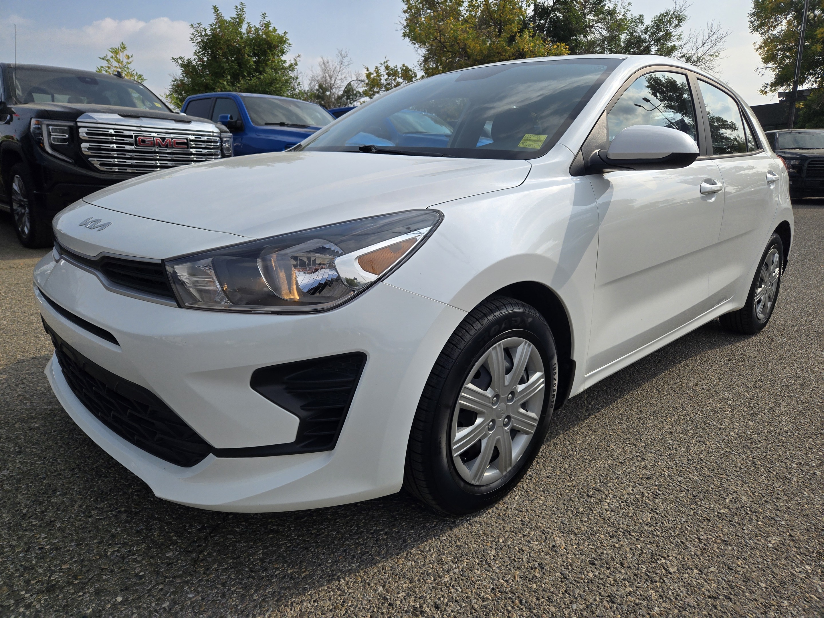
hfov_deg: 73.9
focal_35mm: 23
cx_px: 412
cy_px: 309
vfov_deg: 58.9
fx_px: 547
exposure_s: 1/2537
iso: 25
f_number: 1.8
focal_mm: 5.4
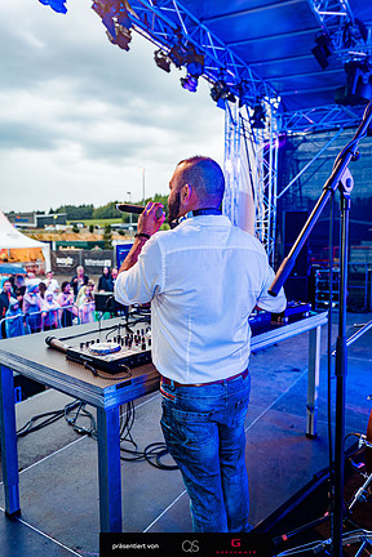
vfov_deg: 71.5
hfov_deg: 51.3
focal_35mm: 25
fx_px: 387
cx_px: 185
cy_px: 281
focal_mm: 24
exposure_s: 1/160
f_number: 2.8
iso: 640
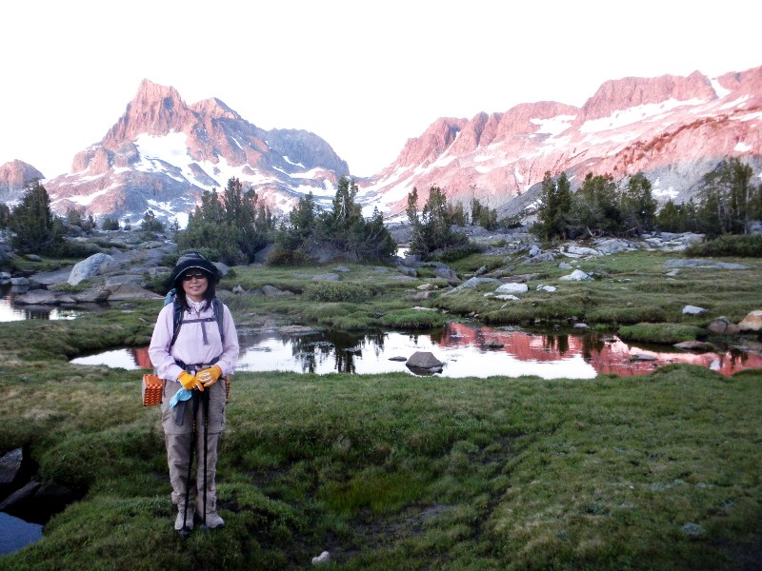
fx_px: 814
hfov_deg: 50.1
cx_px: 381
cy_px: 286
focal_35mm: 37
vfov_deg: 38.7
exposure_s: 1/68.3
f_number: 3.5
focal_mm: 6.6
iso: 323
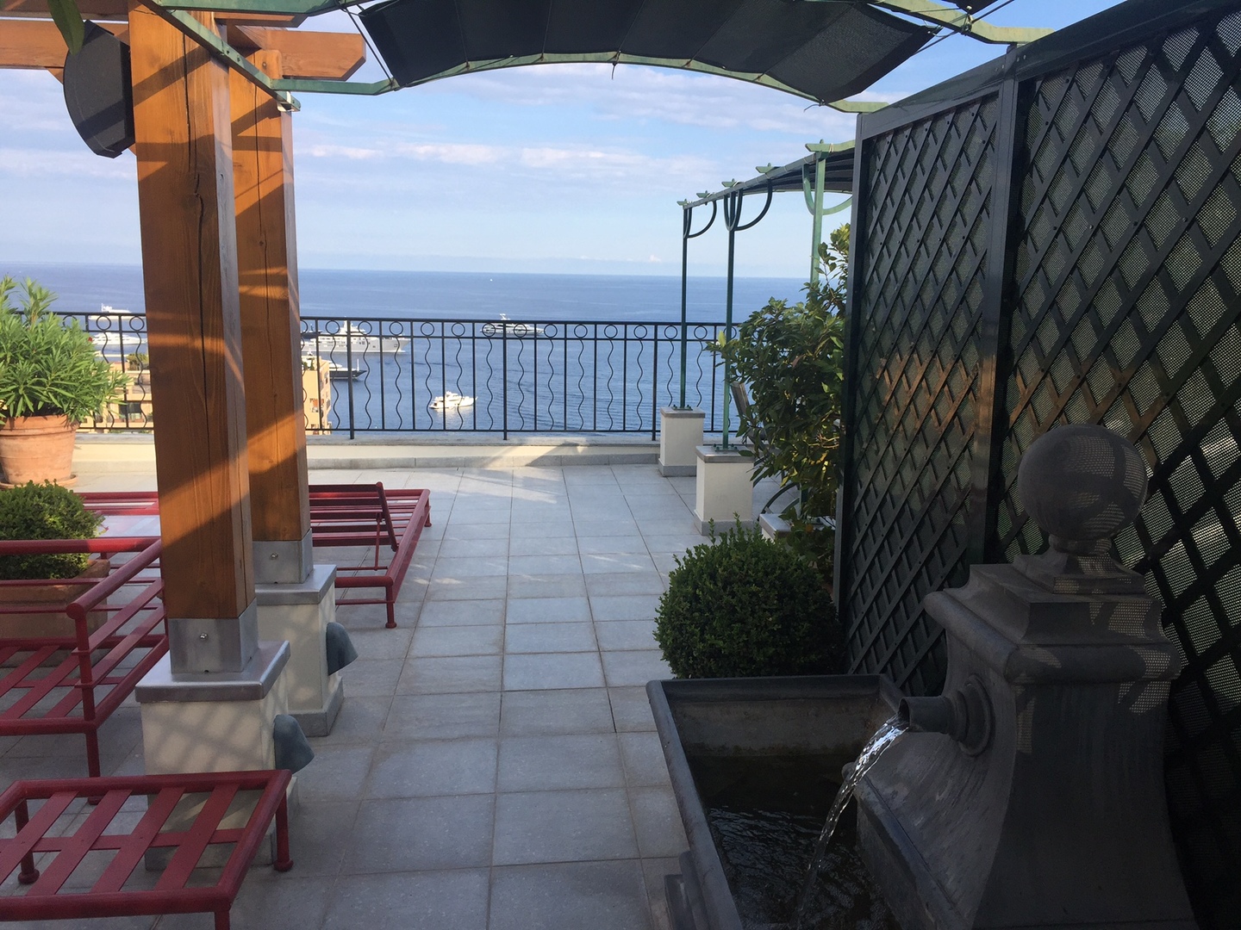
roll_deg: -2.2
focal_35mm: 29
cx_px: 620
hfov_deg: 61.7
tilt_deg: -10.0
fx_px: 1040
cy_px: 465
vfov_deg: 48.2
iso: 32
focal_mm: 4.15
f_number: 2.2
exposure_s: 1/1163
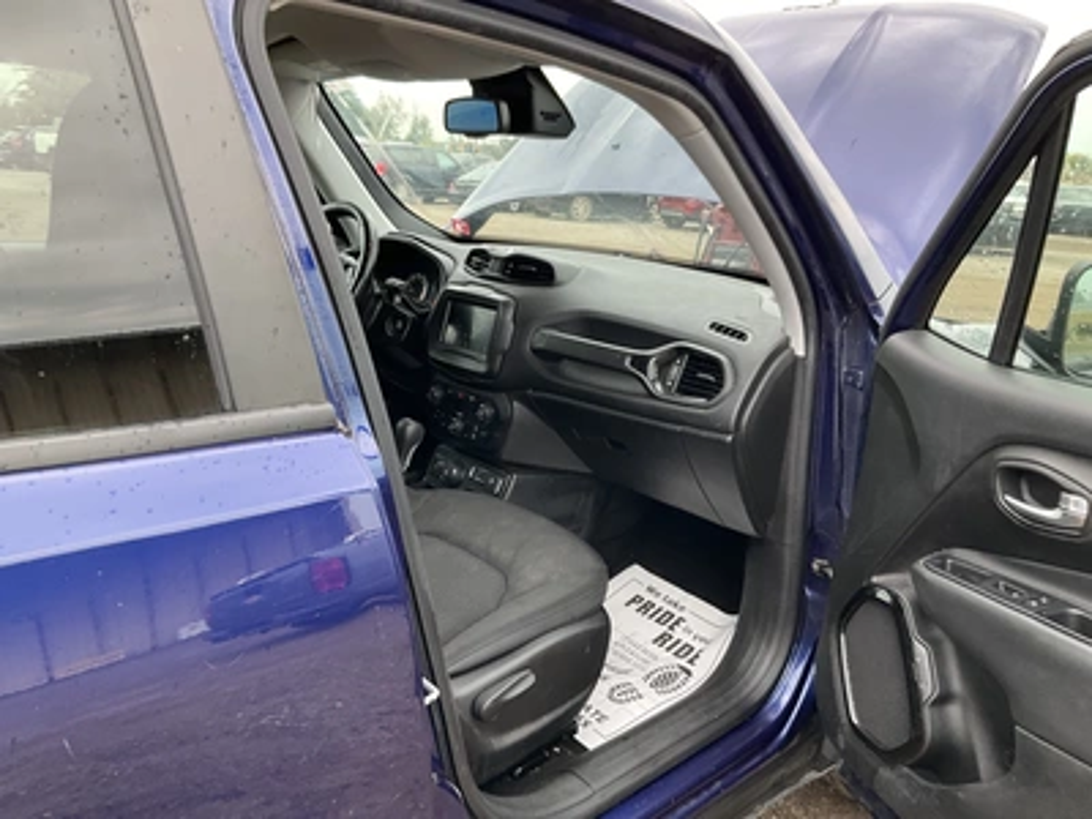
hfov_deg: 61.7
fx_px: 915
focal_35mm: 29
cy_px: 410
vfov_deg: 48.2
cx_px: 546
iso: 64
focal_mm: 3
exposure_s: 1/122
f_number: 1.8
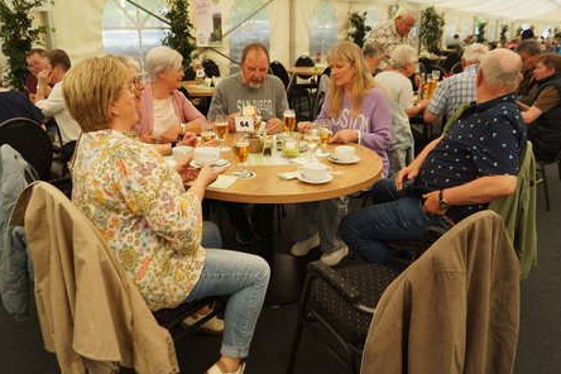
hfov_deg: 65.5
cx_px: 284
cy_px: 191
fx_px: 436
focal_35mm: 28
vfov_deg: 46.4
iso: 100
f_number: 5
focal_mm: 18
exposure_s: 1/100
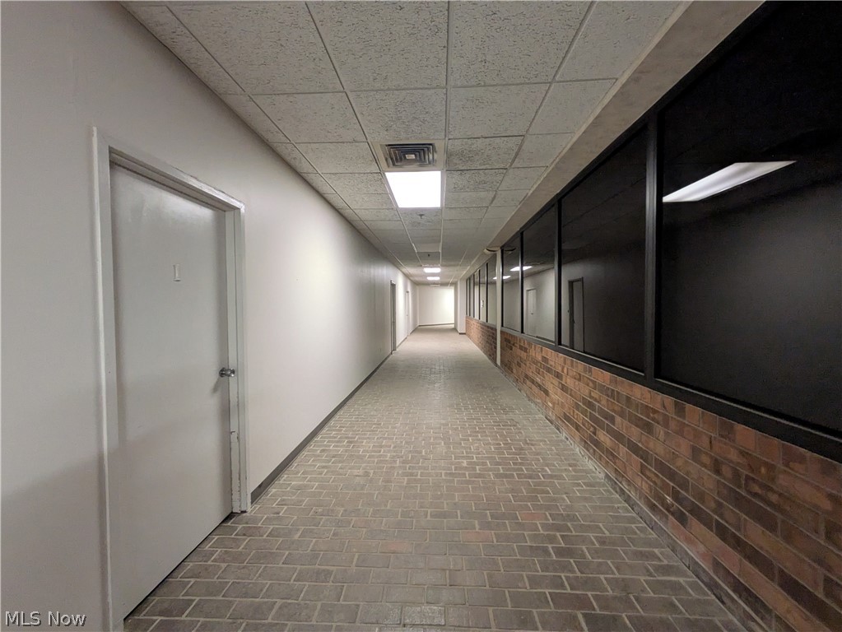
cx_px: 421
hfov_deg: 102.0
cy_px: 316
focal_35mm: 14
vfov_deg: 85.7
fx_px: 341
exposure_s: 1/24
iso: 351
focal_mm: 1.83
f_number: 2.2
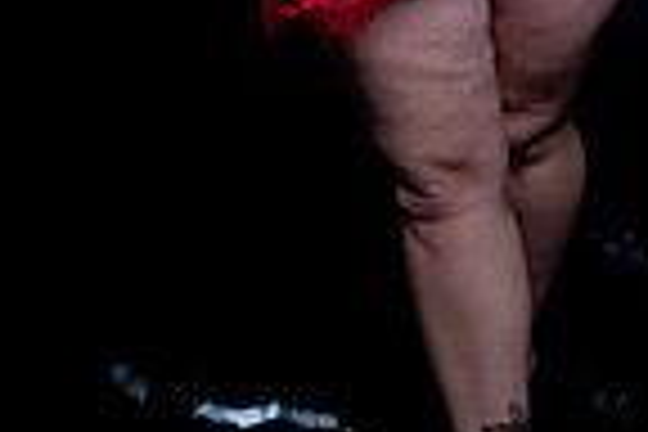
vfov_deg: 11.9
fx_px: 1962
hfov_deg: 18.7
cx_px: 450
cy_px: -261
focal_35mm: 109
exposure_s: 1/160
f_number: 10
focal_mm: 35
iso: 100
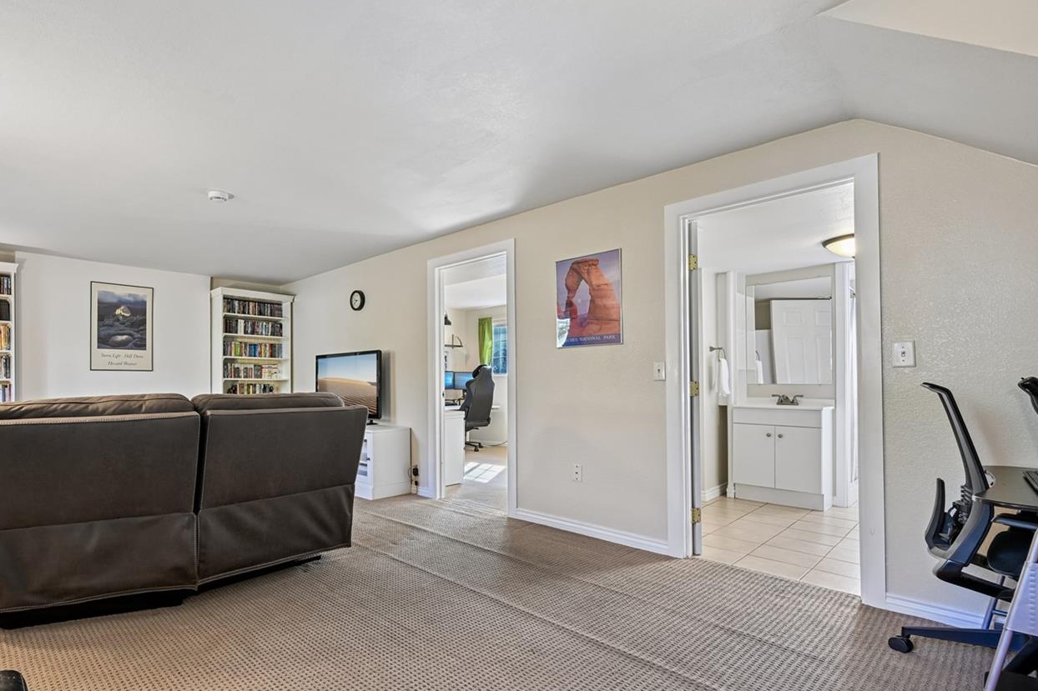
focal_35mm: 18
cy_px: 371
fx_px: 519
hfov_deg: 87.8
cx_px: 374
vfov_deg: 67.3
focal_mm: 14
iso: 220
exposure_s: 1/15
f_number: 8
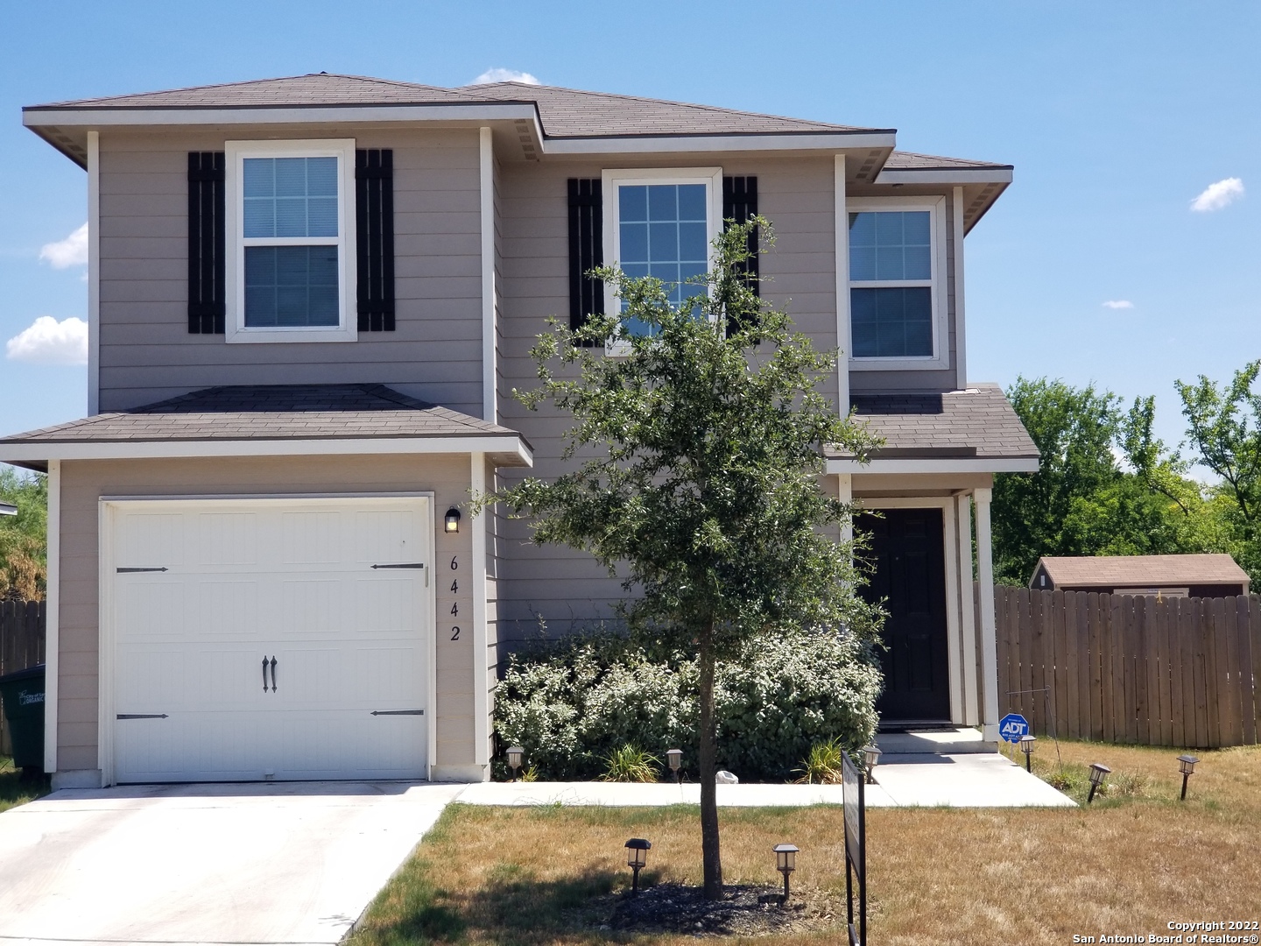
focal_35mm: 52
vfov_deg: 28.0
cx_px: 630
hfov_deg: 36.8
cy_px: 473
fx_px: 1894
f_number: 2.4
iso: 25
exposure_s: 1/676
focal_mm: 6
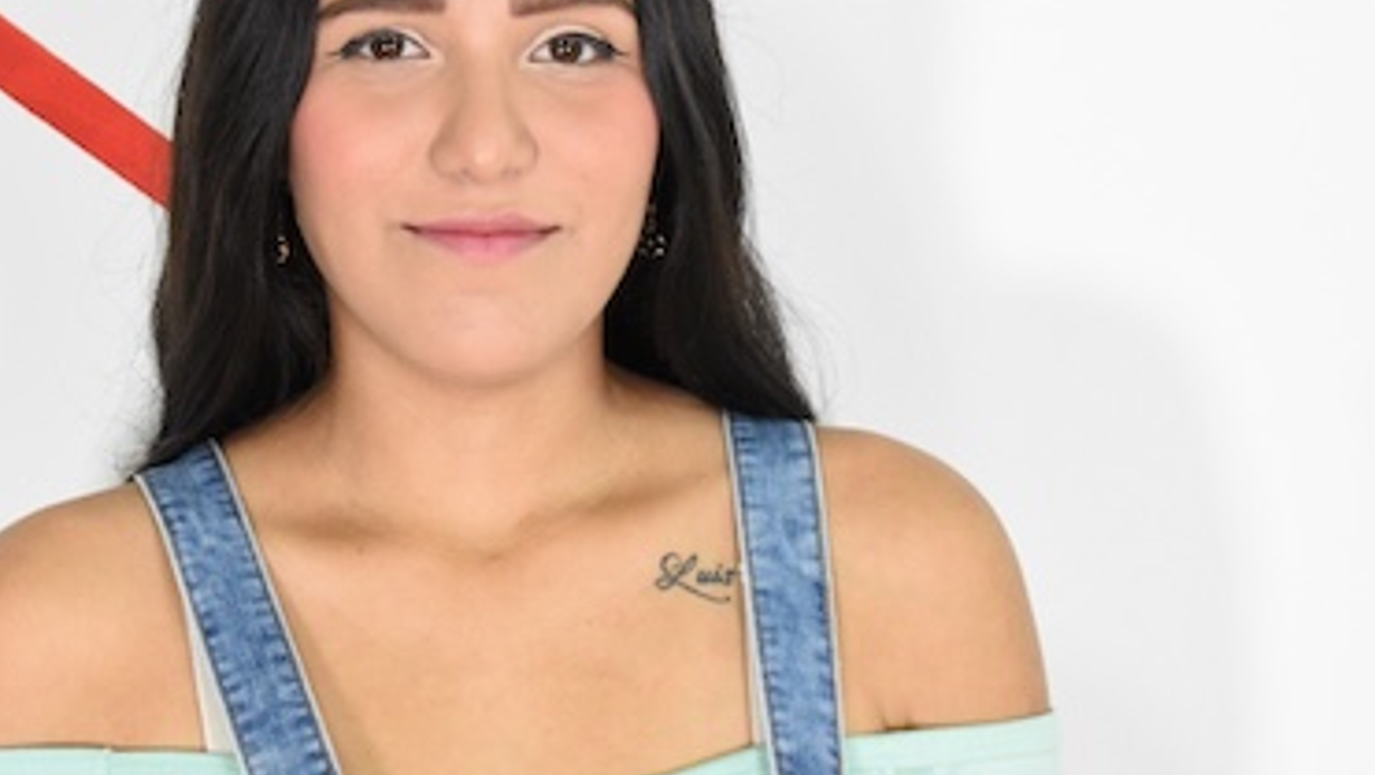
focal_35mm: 140
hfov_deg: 15.3
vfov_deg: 8.7
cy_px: 152
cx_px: 504
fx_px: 5101
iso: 3200
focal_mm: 55
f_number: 5.6
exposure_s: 1/200
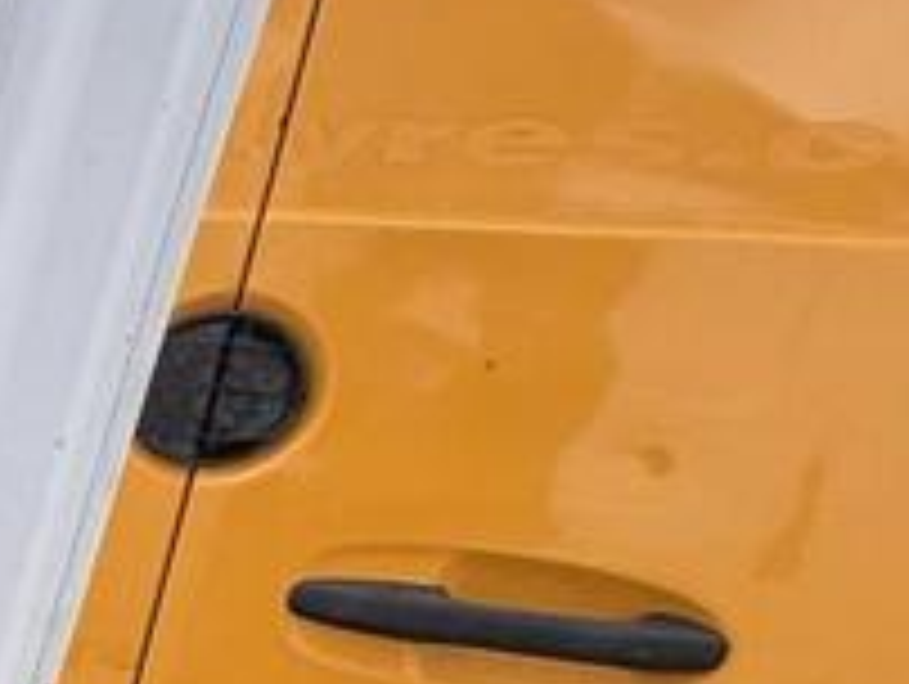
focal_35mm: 62
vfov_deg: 22.4
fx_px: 1630
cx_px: -882
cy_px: 742
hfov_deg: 19.3
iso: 40
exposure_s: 1/462
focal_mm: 2.22
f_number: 2.2
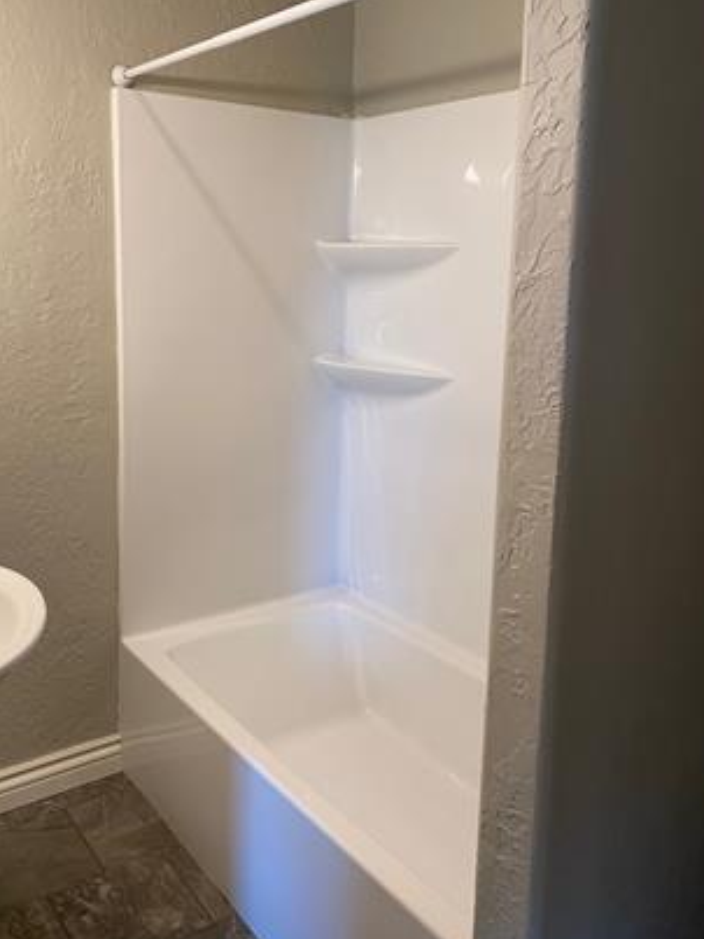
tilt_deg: -8.0
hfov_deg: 45.3
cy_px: 401
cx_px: 301
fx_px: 841
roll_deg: -1.7
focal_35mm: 31
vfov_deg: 58.1
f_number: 1.8
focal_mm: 4.25
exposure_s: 1/60
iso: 100
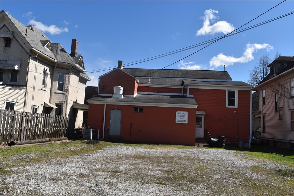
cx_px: 147
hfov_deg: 57.2
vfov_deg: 40.0
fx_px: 269
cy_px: 98
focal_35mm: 33
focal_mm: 22
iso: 100
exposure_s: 1/200
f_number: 11
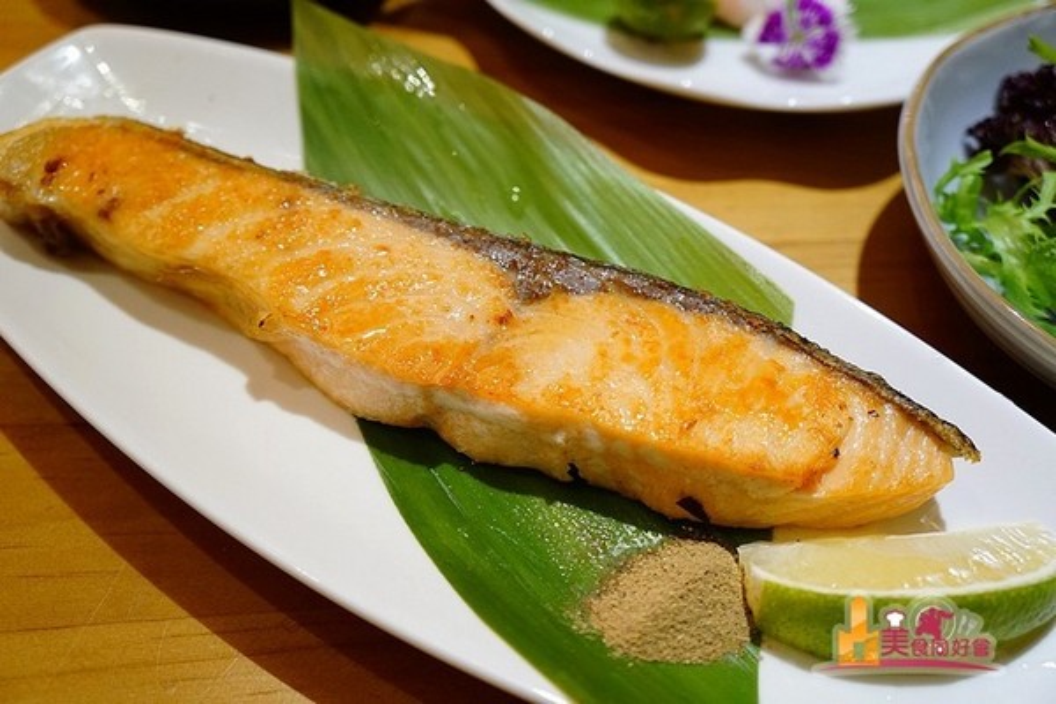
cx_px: 528
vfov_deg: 35.5
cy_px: 352
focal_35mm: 38
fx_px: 1100
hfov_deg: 51.3
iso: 1600
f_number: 4
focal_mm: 25
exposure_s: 1/60
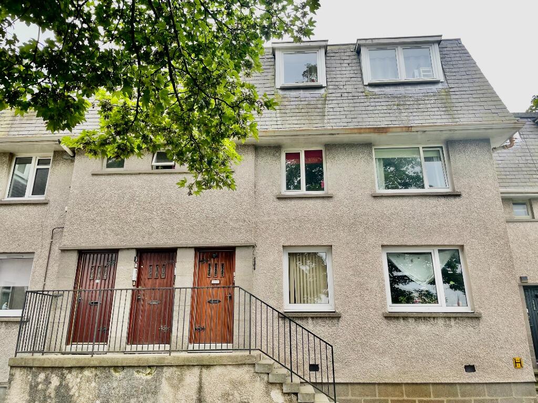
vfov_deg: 53.1
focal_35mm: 26
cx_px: 269
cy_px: 202
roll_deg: +0.5
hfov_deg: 67.3
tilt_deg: +18.5
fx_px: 404
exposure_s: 1/437
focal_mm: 4.2
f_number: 1.6
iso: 32
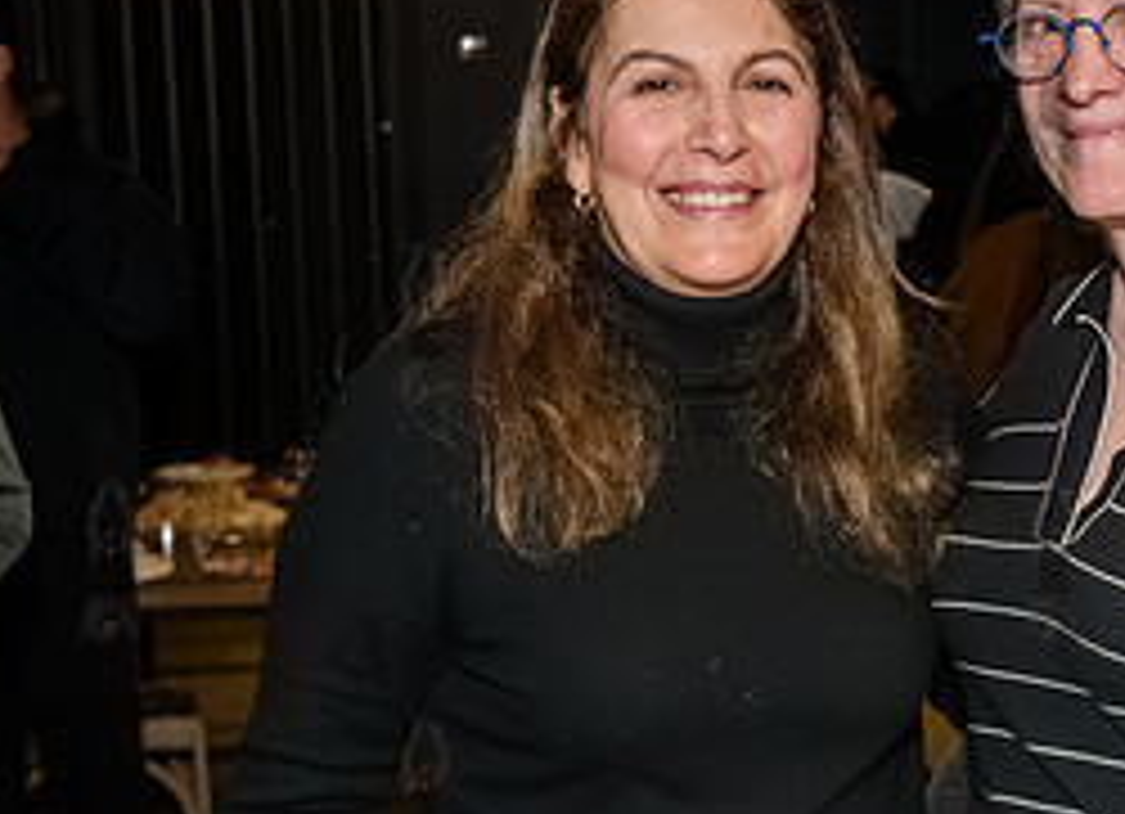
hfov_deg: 22.1
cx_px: 942
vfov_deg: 16.4
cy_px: 555
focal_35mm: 88
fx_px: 2825
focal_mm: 35
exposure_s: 1/400
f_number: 5
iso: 8000
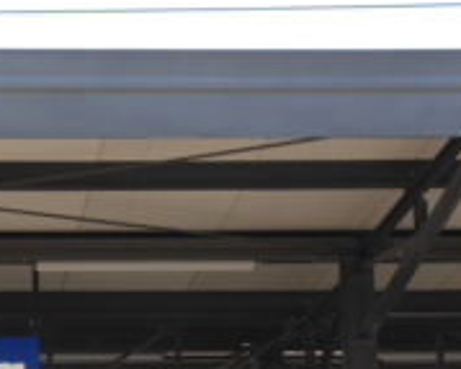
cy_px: 414
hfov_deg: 16.3
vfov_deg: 13.2
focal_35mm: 114
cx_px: -54
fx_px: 1559
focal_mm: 29
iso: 100
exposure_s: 1/125
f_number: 5.6
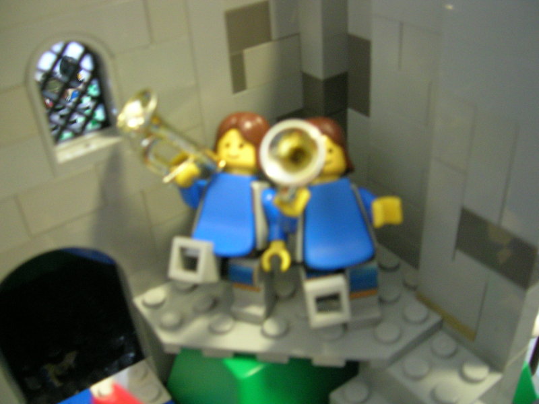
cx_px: 270
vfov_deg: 40.7
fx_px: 545
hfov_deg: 52.6
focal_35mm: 35
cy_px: 202
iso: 200
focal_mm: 5.4
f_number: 2.8
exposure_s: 1/2.8
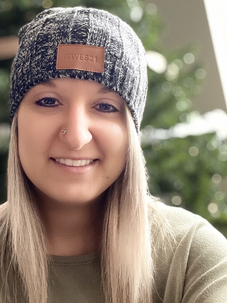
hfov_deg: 30.6
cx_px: 74
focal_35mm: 47
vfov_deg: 40.3
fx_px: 411
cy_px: 128
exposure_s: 1/30
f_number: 2.2
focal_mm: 2.71
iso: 640
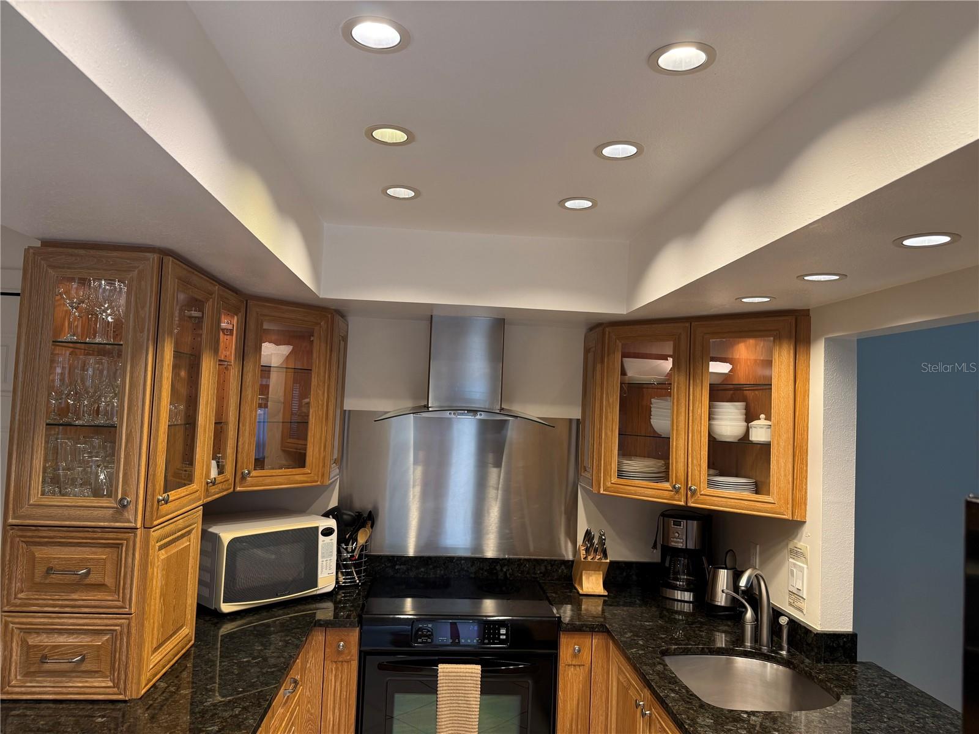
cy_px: 367
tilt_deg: +4.1
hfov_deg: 71.6
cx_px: 490
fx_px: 679
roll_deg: -3.0
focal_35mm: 24
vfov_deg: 56.8
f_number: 1.78
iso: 125
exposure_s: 1/60
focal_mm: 6.76
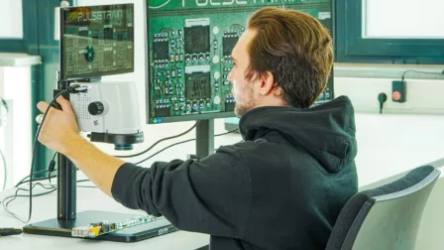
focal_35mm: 158
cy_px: 117
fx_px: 1860
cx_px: 222
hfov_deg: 13.6
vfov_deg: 7.7
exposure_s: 1/6
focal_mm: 150
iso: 200
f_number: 14
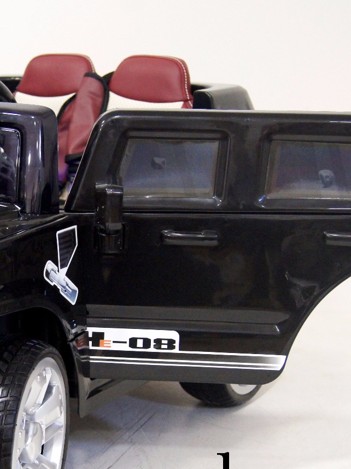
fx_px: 1109
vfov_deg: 23.8
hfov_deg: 17.5
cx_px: -20
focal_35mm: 82
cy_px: 282
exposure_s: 1/40
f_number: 4.5
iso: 1600
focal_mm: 30
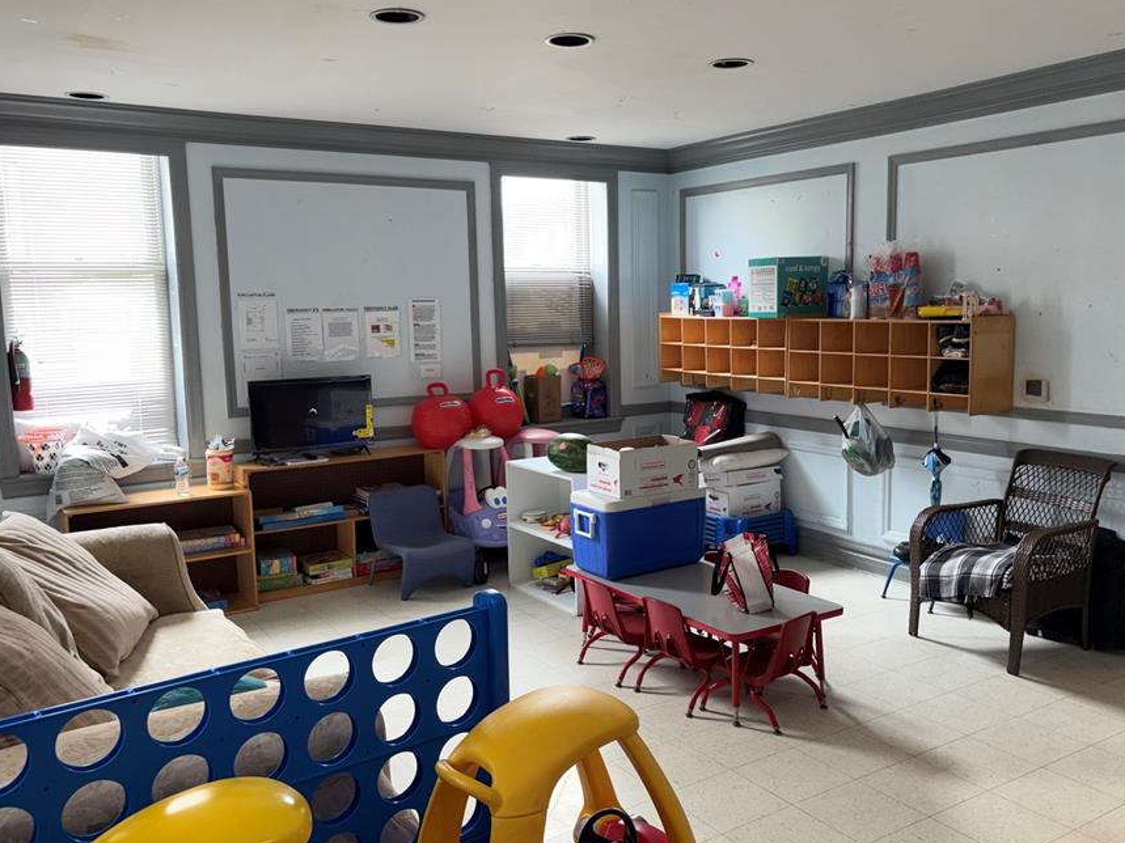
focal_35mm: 31
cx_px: 591
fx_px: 1007
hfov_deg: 58.3
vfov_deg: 45.4
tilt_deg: -7.2
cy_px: 432
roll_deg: +0.9
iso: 40
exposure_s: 1/27
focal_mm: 5.96
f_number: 1.6
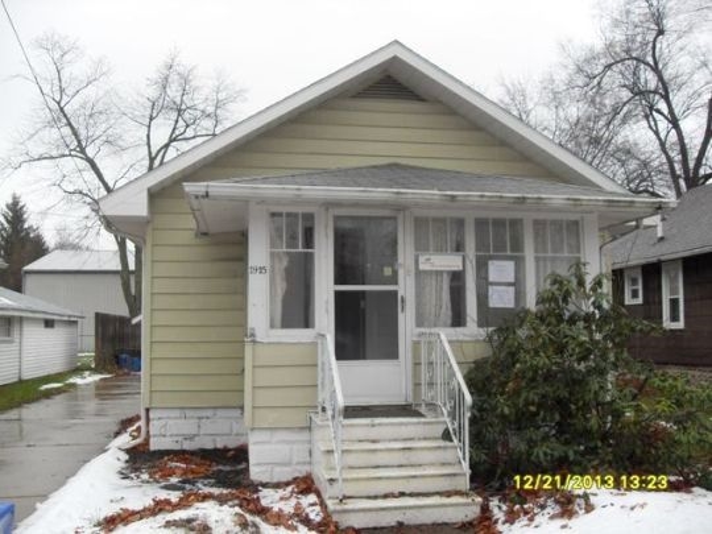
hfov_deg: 54.0
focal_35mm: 34
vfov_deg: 41.8
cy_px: 267
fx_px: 699
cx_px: 356
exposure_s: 1/125
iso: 80
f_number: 2.8
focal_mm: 6.3
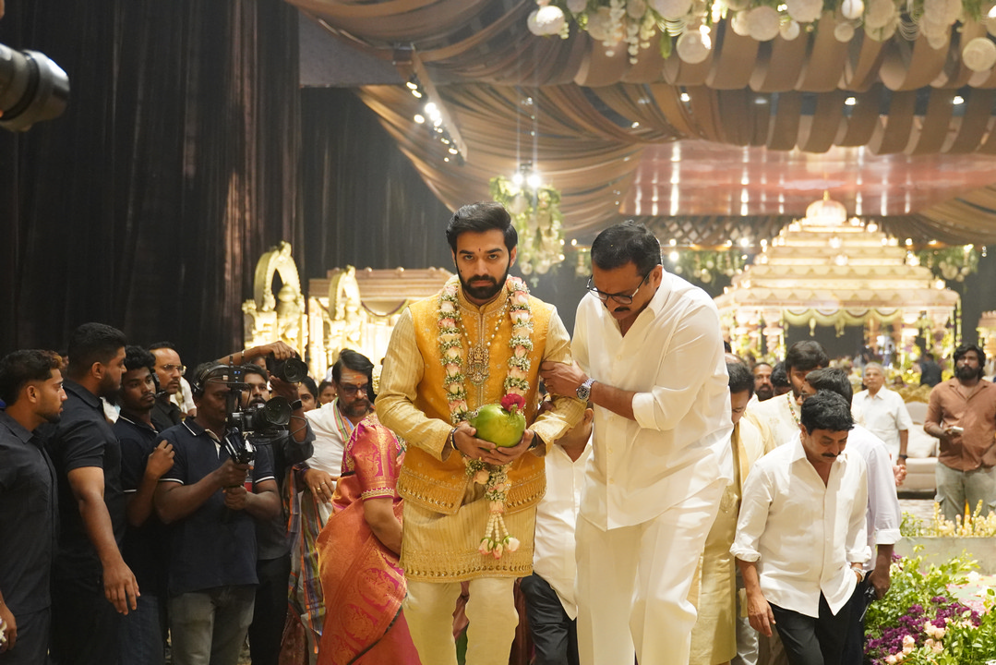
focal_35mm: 42
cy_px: 332
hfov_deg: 46.4
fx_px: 1162
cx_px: 498
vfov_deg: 31.9
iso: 4000
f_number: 2.8
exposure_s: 1/200
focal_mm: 28
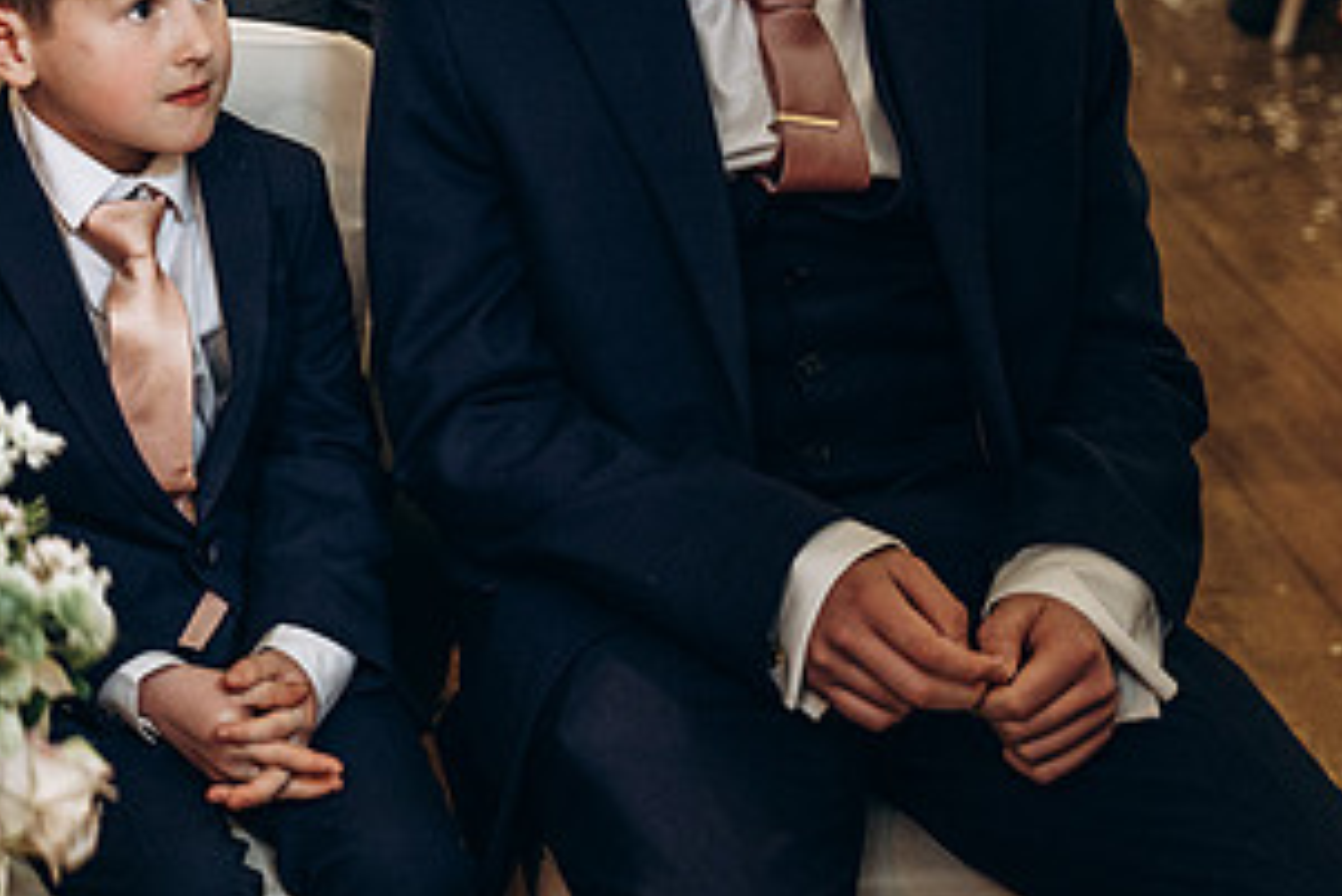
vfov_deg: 12.9
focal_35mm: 106
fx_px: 3953
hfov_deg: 18.9
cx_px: 80
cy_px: 265
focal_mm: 55
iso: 1600
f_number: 2.8
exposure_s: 1/100
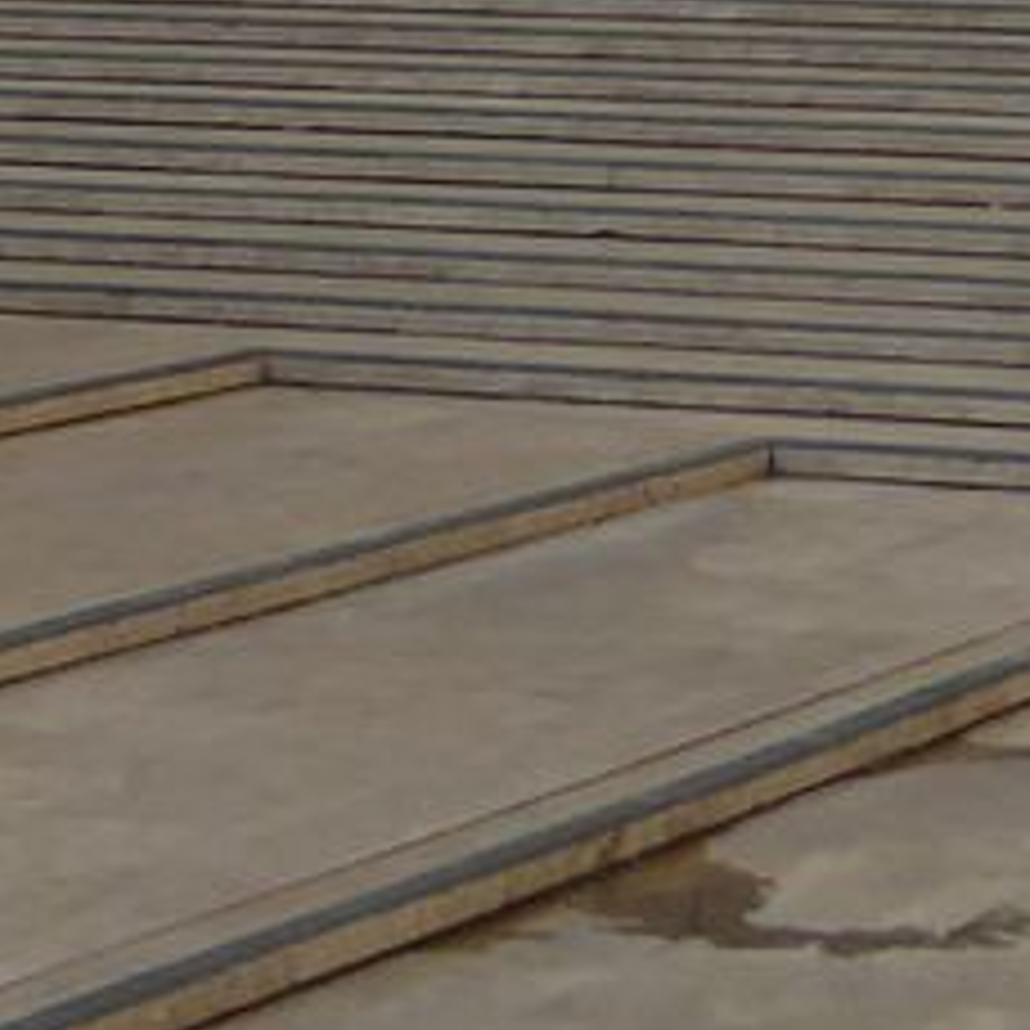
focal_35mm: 179
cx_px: 1327
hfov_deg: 9.6
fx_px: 6026
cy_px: -2078
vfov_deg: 8.3
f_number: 3.5
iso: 80
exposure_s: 1/640
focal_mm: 5
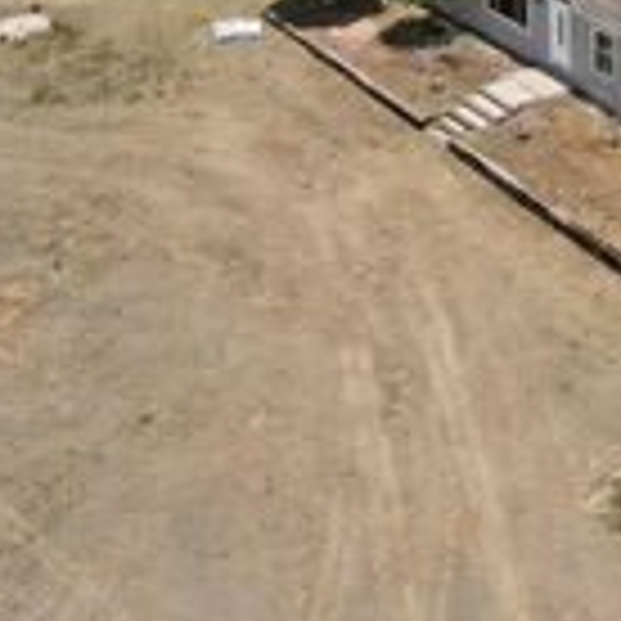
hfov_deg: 21.0
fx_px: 1563
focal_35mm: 77
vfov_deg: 20.7
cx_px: 742
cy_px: -155
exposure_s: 1/640
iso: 100
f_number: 2.8
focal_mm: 4.5
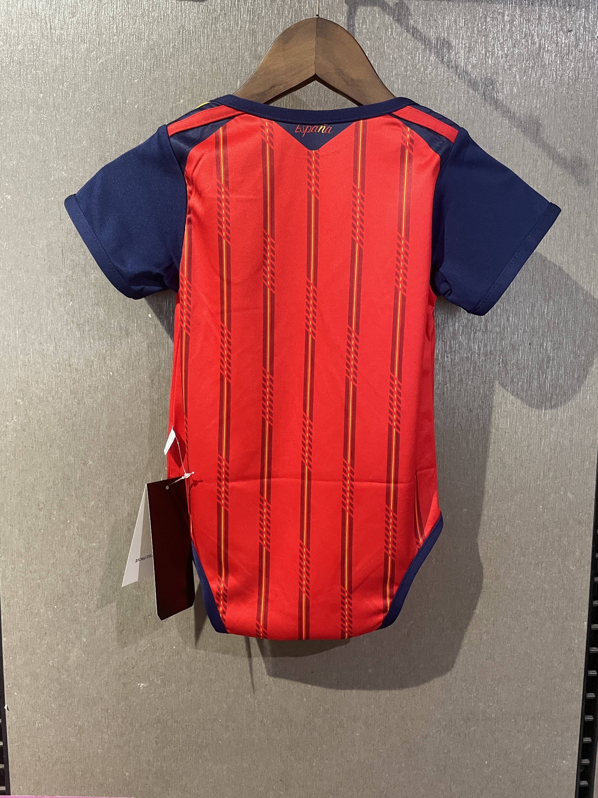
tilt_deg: -5.2
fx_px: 599
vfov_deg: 67.3
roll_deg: +0.3
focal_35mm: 26
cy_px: 399
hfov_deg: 53.1
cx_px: 299
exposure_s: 1/60
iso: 400
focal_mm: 4.2
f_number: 1.6
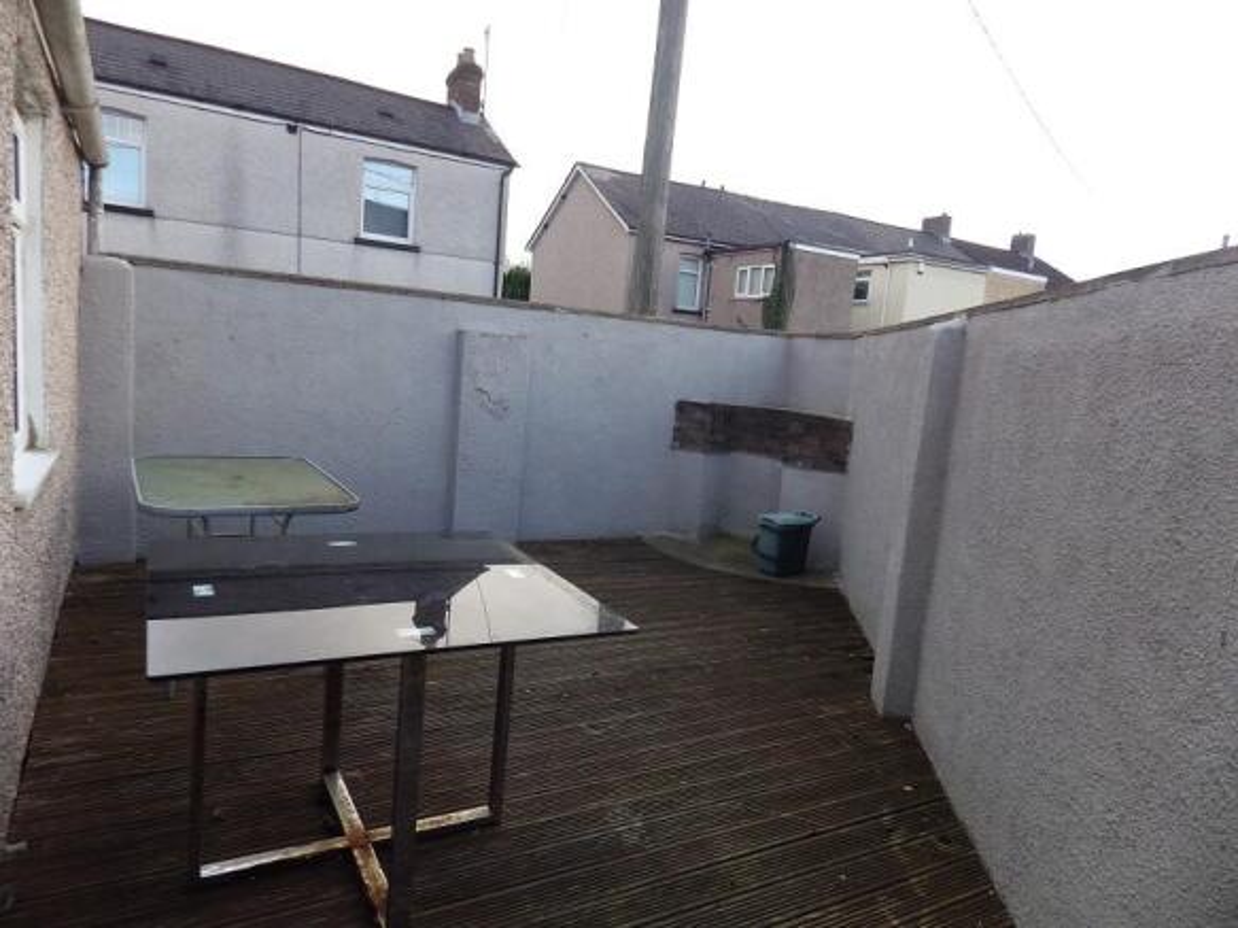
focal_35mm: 22
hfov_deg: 76.4
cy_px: 464
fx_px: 787
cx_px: 619
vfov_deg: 61.1
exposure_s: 1/125
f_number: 3.1
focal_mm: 4
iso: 100
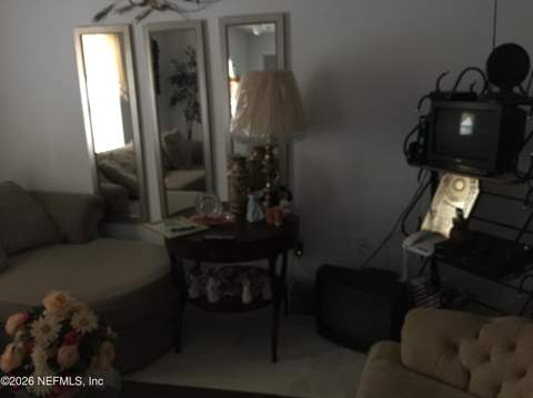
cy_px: 199
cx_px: 266
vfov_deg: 48.2
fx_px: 446
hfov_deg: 61.7
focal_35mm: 29
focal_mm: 4.15
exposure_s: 1/4
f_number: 2.2
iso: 250
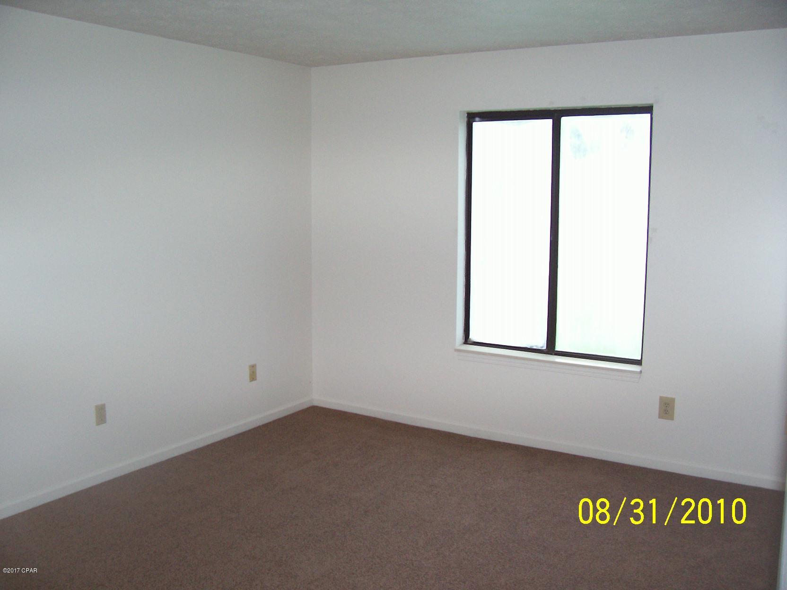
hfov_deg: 54.0
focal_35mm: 34
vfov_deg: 41.8
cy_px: 295
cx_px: 394
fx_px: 773
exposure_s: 1/112
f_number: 2.7
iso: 140
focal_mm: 5.6
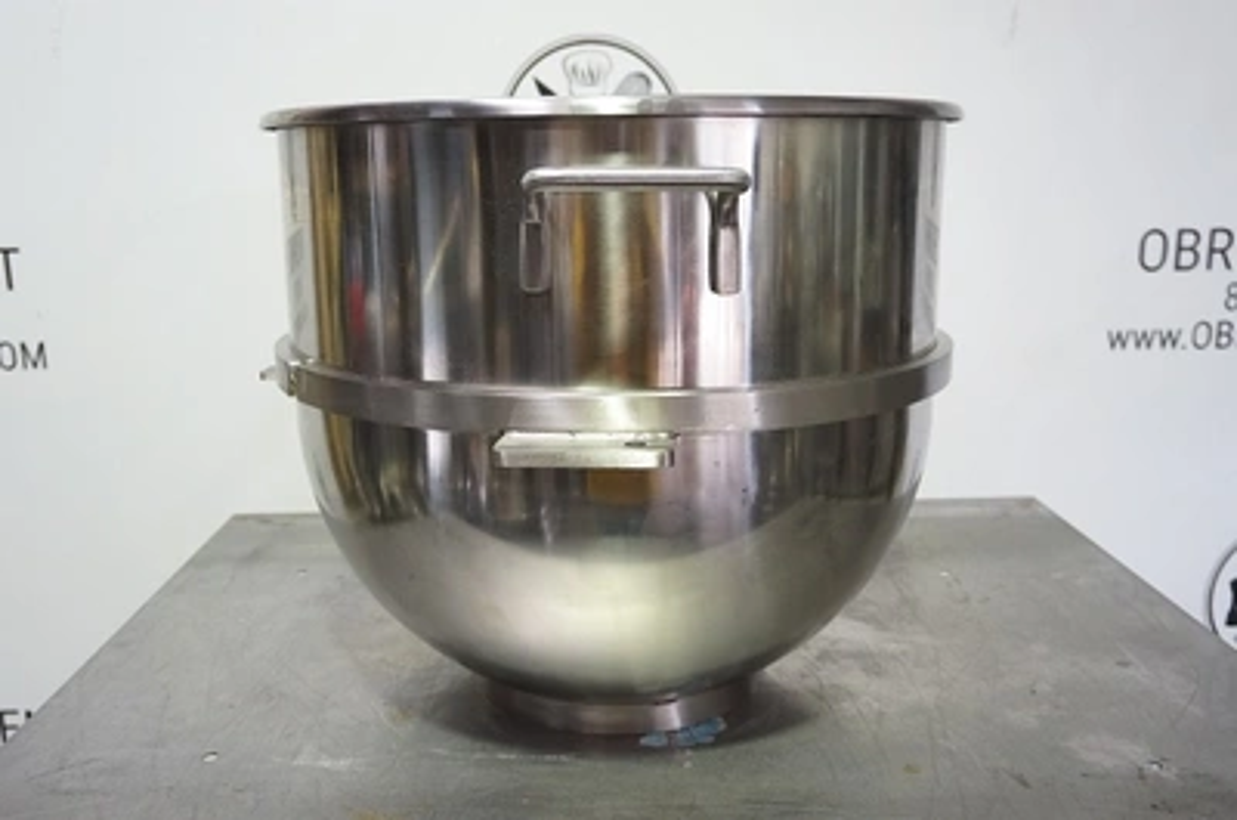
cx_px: 618
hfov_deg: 59.6
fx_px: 1080
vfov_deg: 41.5
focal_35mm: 32
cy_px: 410
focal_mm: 21
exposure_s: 1/60
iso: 800
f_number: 4
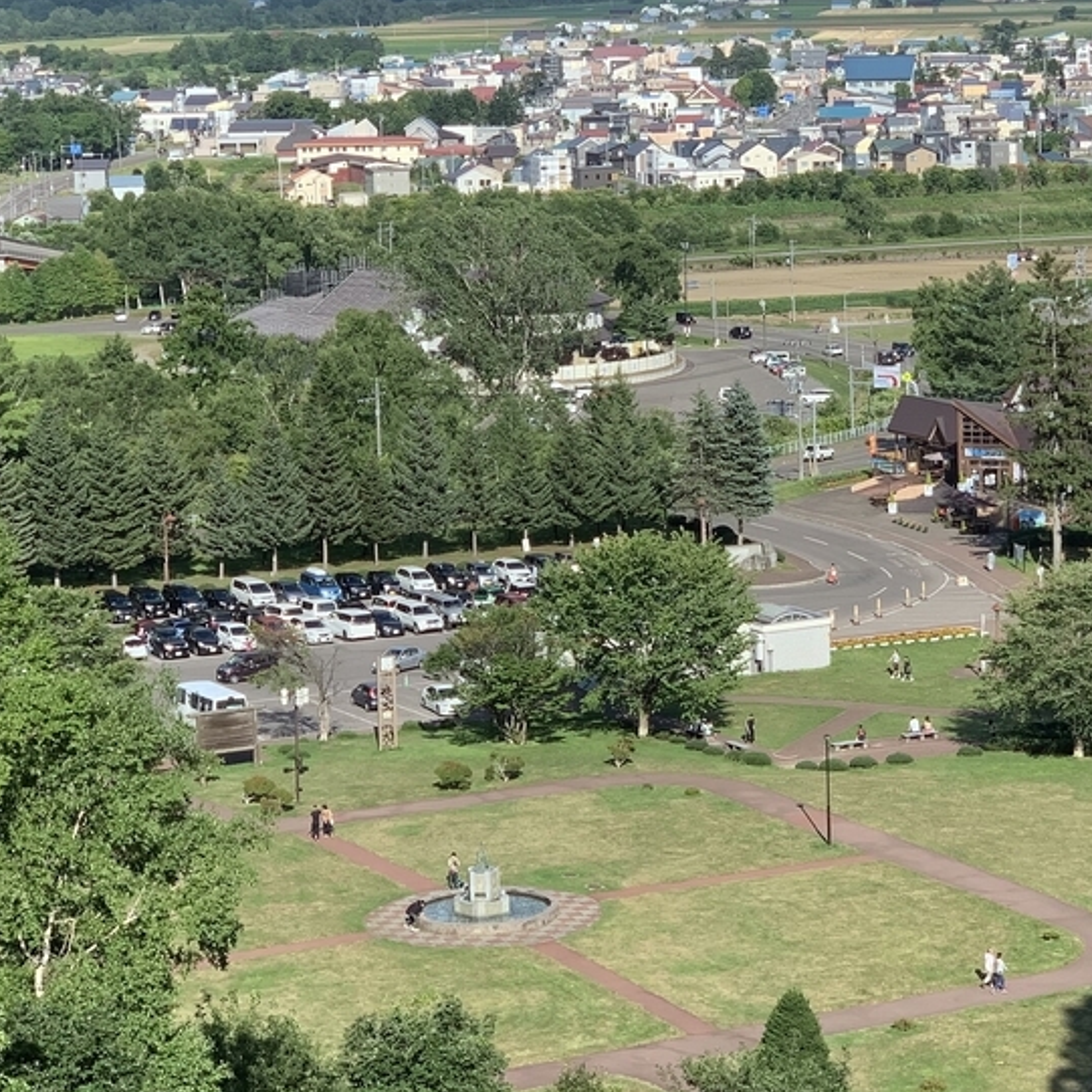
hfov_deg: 17.0
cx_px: 793
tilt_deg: -5.4
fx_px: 3640
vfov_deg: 17.0
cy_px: 402
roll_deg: +0.7
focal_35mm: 102
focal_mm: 6
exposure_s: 1/856
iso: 16
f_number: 2.4
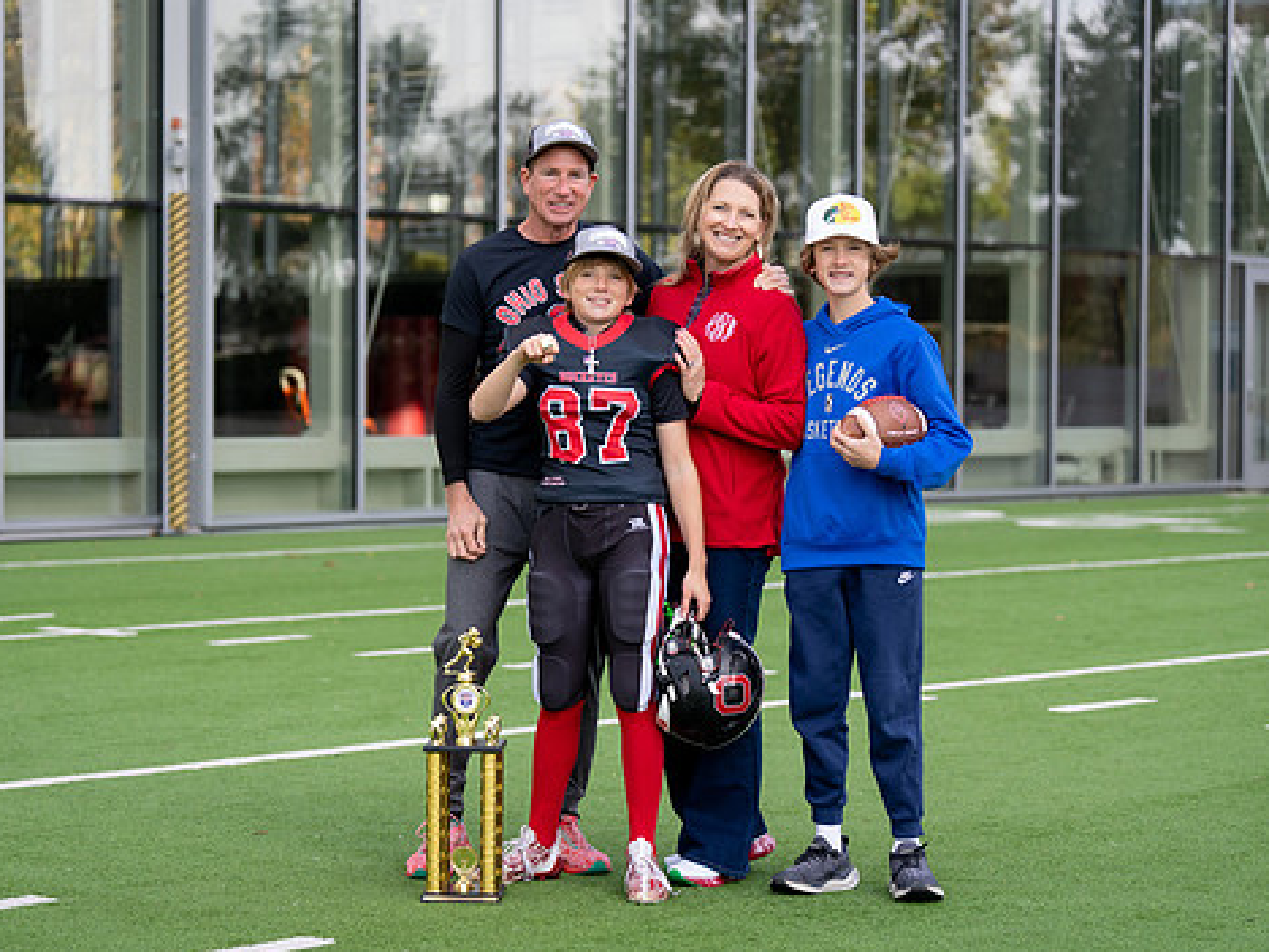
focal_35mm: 95
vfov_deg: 15.6
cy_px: 483
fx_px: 3483
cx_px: 633
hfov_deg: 20.7
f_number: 2.8
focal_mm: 76
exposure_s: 1/400
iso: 100
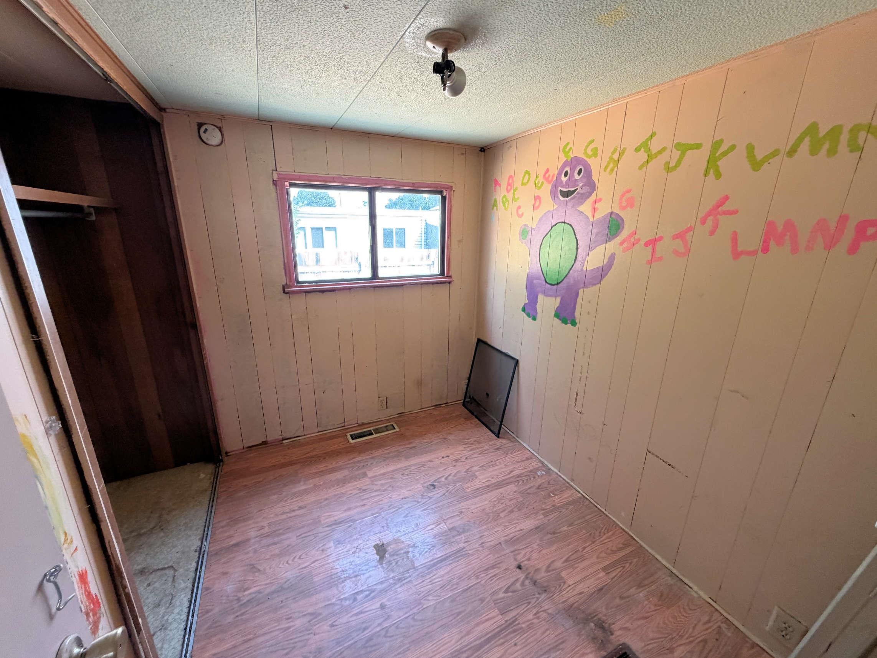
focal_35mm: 14
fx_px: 355
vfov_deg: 85.7
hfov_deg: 102.1
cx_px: 438
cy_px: 329
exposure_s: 1/121
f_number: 2.2
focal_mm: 2.22
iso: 320
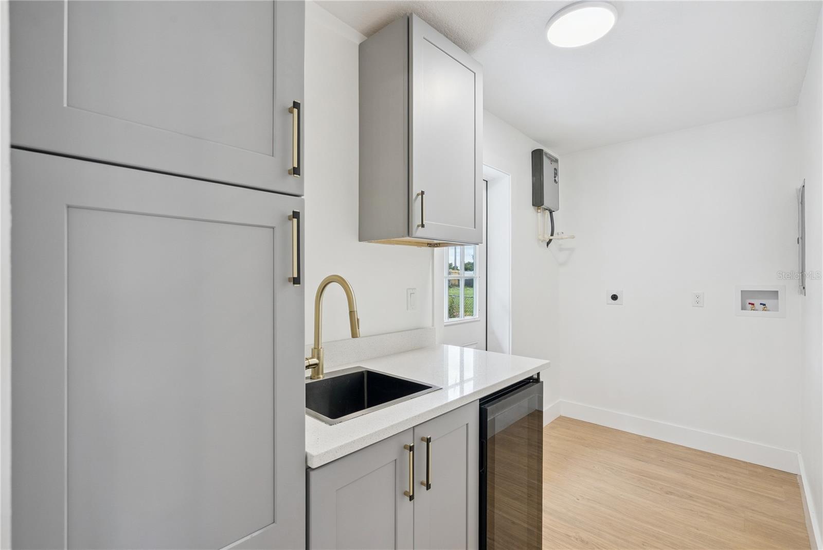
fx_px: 366
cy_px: 275
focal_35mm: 16
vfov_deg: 73.8
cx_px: 412
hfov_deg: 96.7
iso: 800
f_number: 9
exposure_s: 1/50
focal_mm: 16
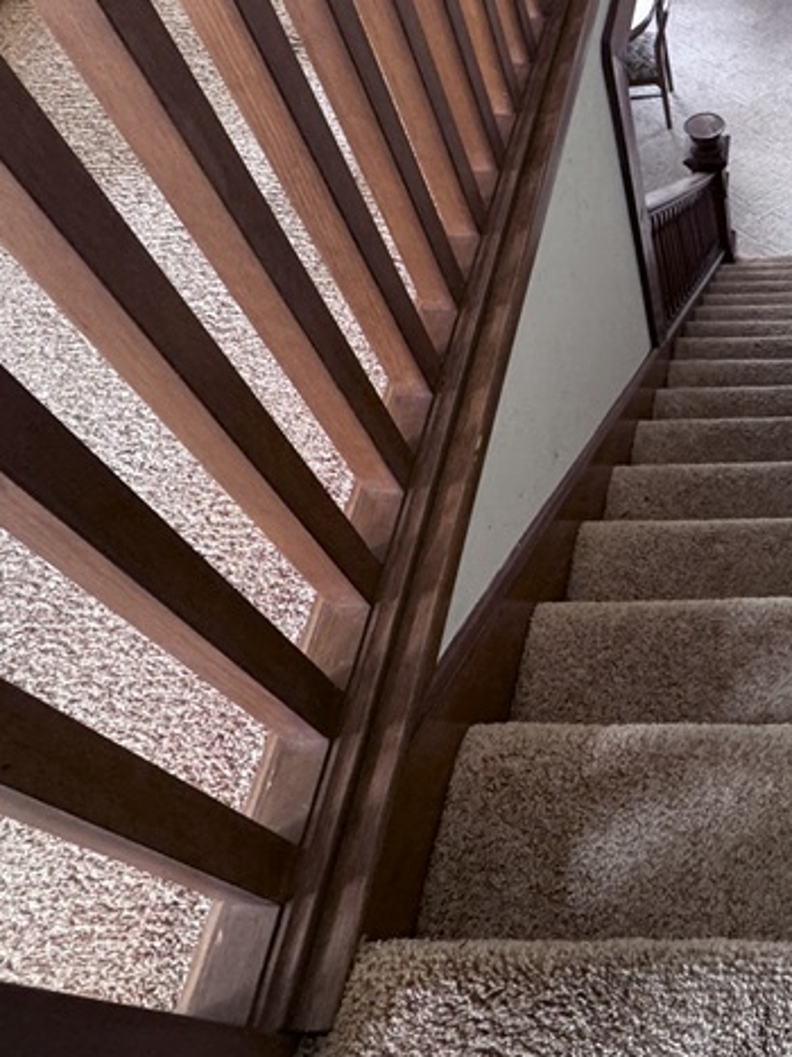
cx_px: 785
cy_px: 309
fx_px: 977
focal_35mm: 32
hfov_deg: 39.2
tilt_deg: -49.9
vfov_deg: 55.0
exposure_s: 1/60
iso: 500
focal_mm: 2.22
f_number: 2.2
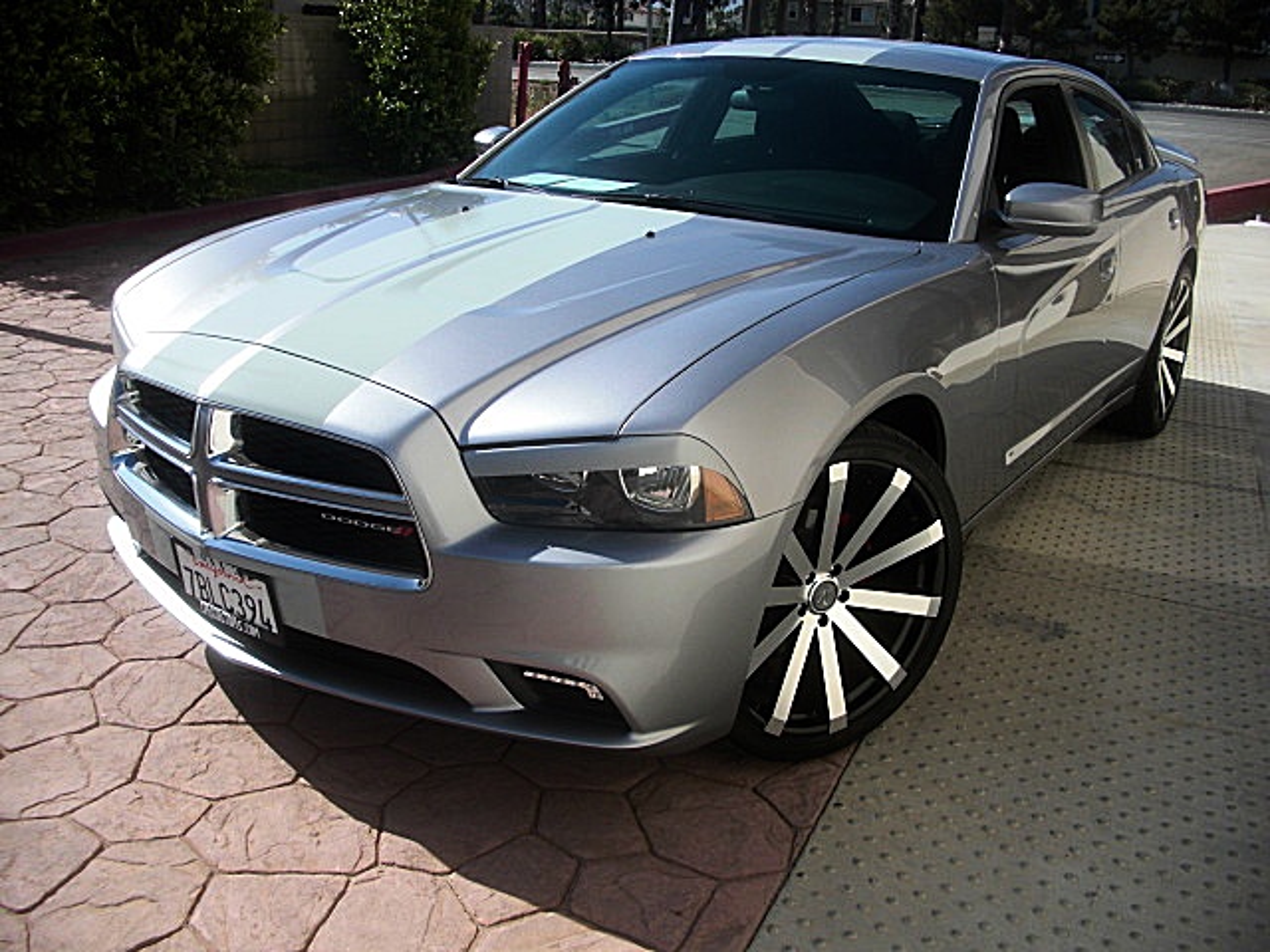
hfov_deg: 51.4
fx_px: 1321
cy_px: 476
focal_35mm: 36
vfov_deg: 39.7
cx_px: 635
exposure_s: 1/800
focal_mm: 6.3
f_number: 2.8
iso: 50
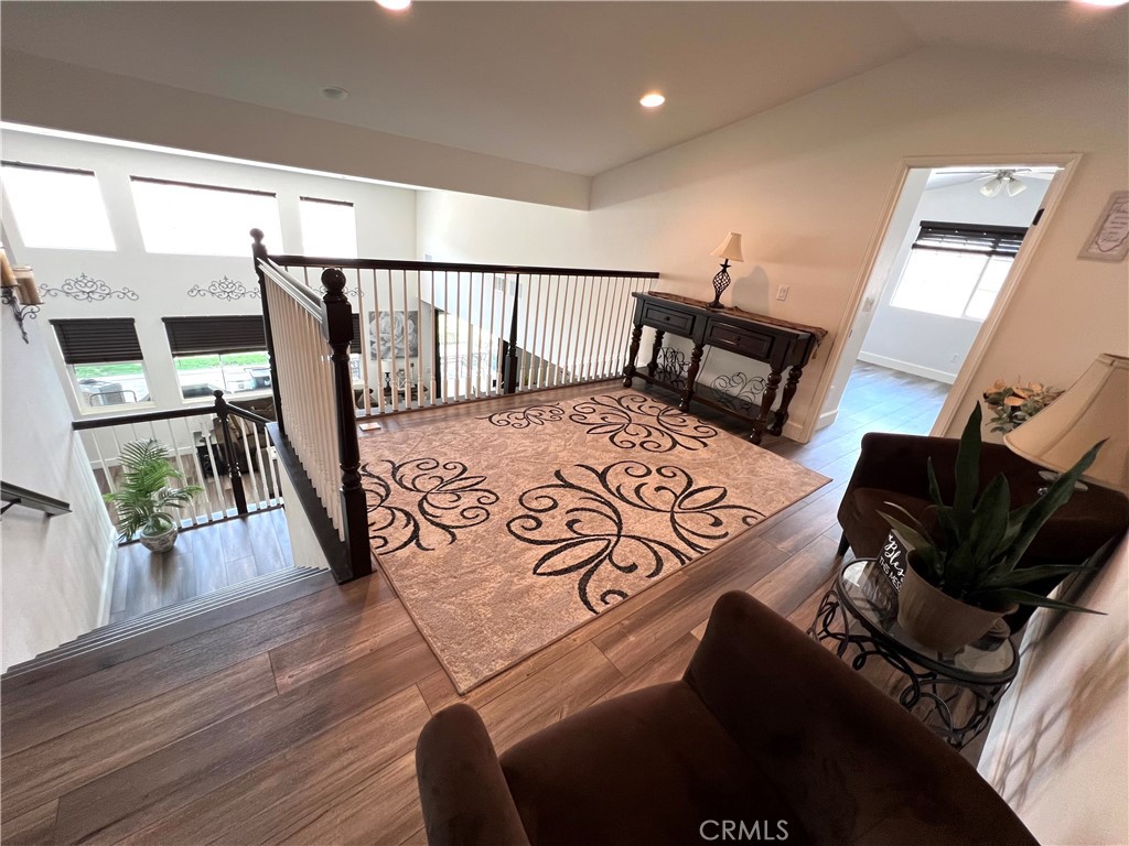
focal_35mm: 13
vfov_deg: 89.9
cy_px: 423
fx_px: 424
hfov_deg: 106.2
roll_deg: -6.8
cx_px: 564
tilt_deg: -24.9
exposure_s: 1/60
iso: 160
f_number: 1.8
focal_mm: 1.57
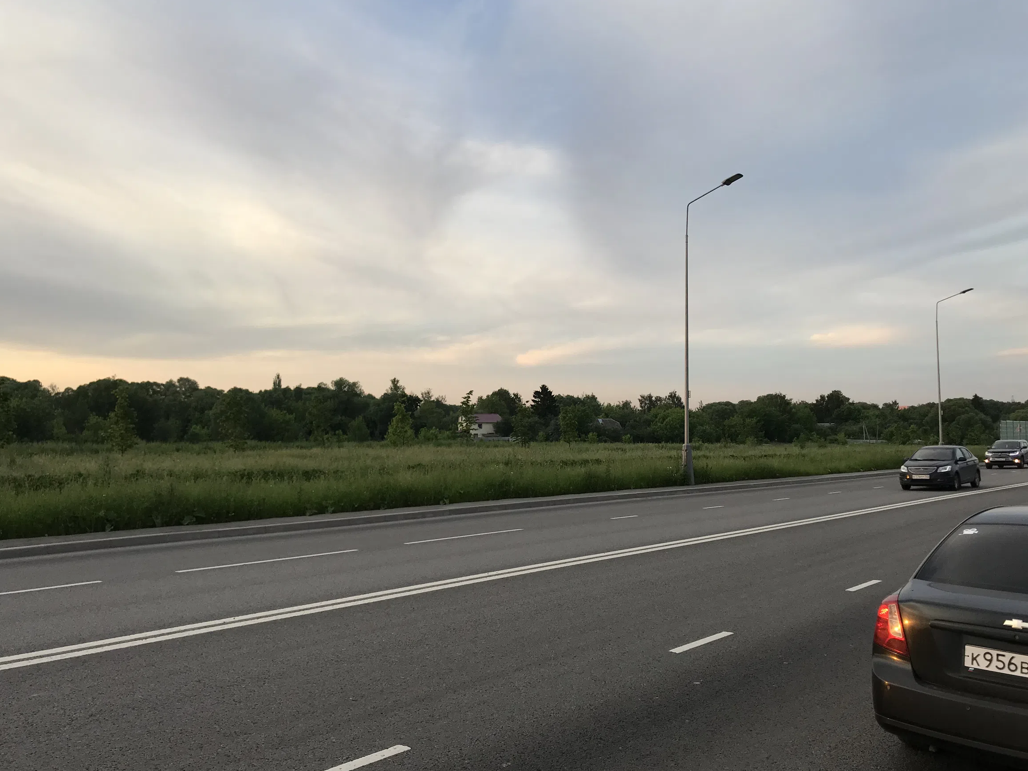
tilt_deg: +4.6
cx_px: 515
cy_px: 383
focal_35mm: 29
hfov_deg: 61.7
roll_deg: +1.1
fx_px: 861
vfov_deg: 48.2
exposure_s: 1/223
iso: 20
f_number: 1.8
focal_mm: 3.99
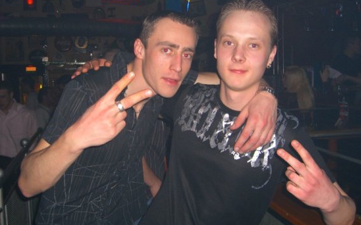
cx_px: 170
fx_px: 423
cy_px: 110
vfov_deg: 29.8
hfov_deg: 46.2
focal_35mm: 43
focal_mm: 7.9
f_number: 2.8
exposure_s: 1/60
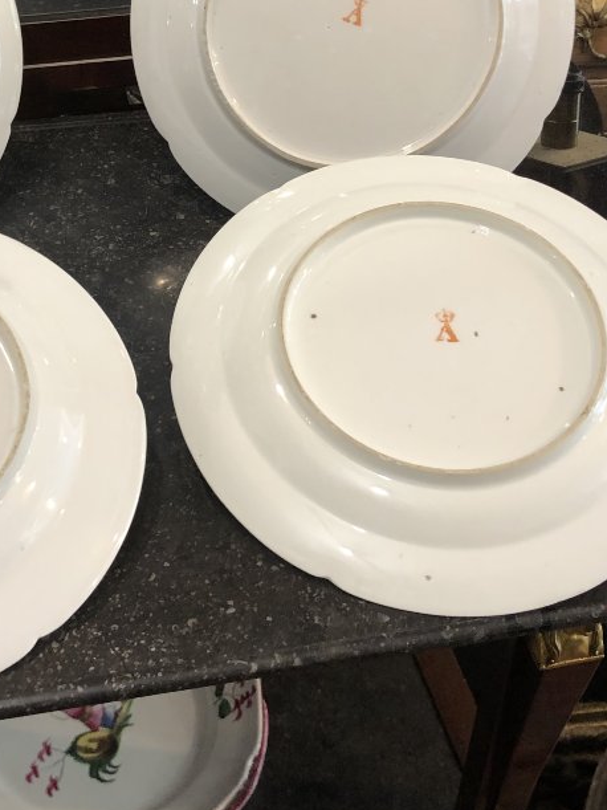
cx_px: 144
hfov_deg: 26.2
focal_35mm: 55
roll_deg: +0.1
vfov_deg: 34.3
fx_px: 1286
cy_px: 212
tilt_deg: -35.5
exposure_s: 1/17
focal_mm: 4
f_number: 1.8
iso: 50
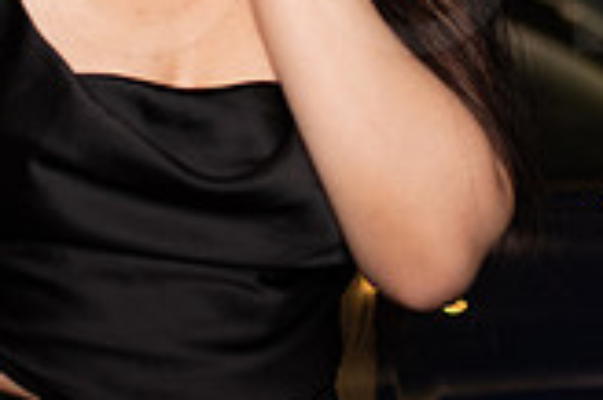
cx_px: 173
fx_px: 2075
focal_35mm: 124
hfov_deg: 16.5
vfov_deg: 10.9
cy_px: -50
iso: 500
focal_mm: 35
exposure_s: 1/640
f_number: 1.4
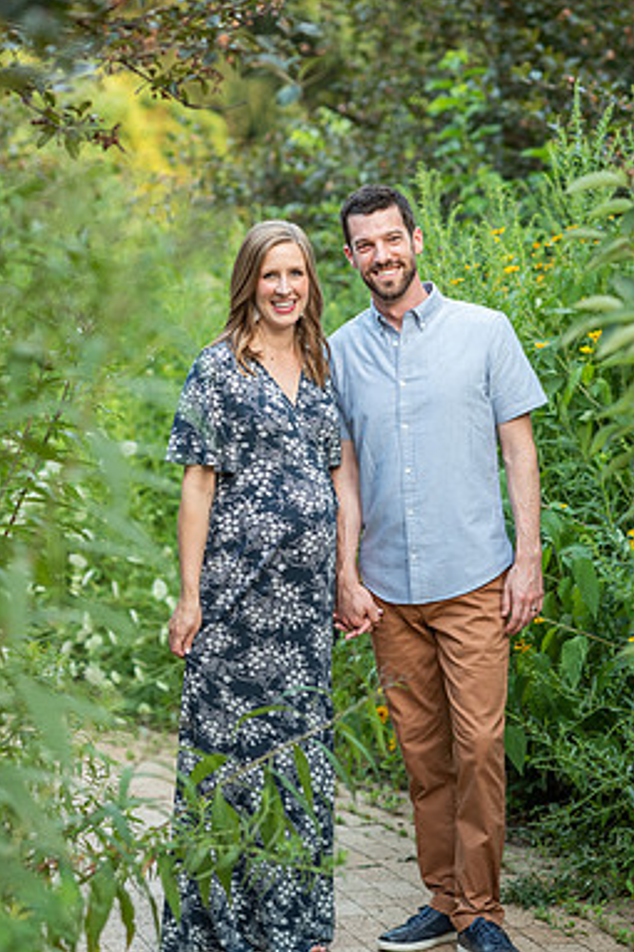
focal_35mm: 100
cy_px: 524
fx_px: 2644
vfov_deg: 20.4
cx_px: 341
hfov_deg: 13.7
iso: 640
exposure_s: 1/250
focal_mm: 85
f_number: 2.5
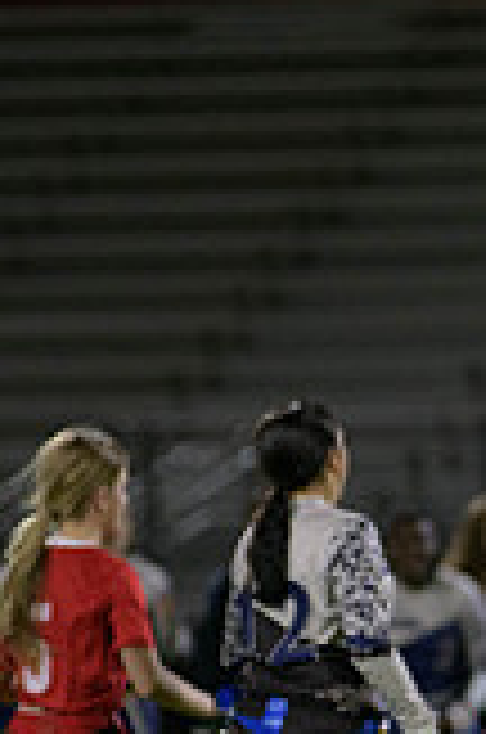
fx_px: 14499
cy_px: 745
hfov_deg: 1.9
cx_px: 549
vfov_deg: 2.9
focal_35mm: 713
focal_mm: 200
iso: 2500
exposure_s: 1/640
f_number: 2.8
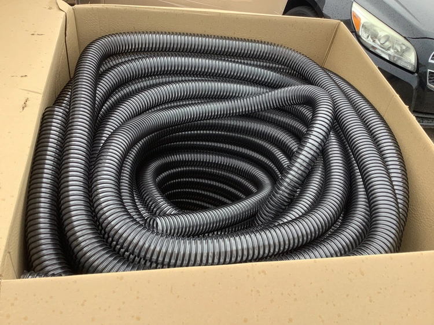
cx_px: 217
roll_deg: -17.1
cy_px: 162
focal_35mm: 31
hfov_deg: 58.3
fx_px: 389
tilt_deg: -38.9
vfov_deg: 45.5
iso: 32
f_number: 2.4
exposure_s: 1/120
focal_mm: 3.3
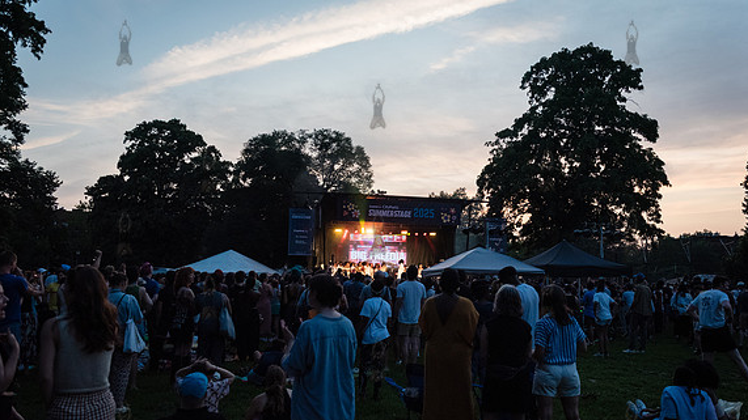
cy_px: 232
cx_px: 377
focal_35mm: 33
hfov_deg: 59.5
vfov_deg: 35.6
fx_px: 654
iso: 4000
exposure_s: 1/1000
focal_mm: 31
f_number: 4
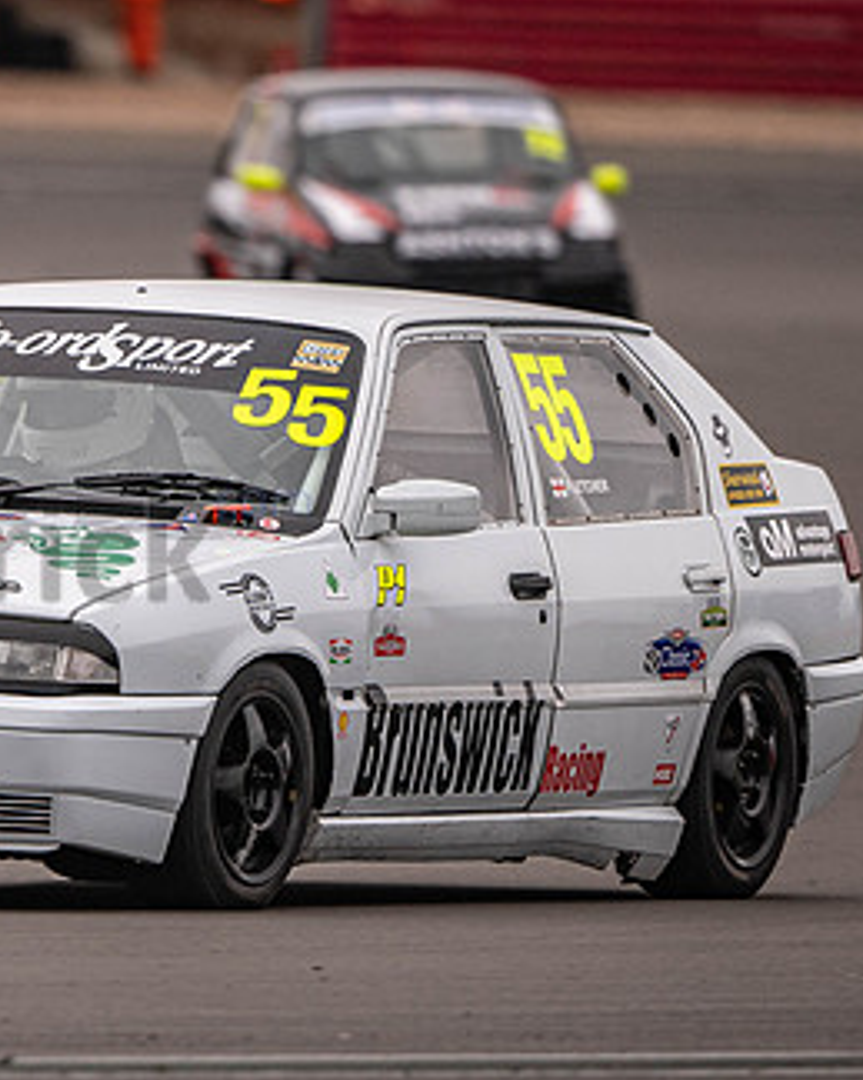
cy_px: 671
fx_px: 30568
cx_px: 74
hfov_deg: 1.6
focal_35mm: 957
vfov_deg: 2.0
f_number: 5.6
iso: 900
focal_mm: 500
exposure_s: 1/640
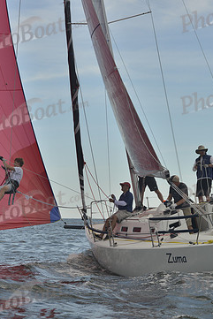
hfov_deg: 8.4
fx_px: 1454
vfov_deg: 12.5
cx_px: 135
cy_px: 150
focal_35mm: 164
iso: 200
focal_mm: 102
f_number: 5.6
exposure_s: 1/800
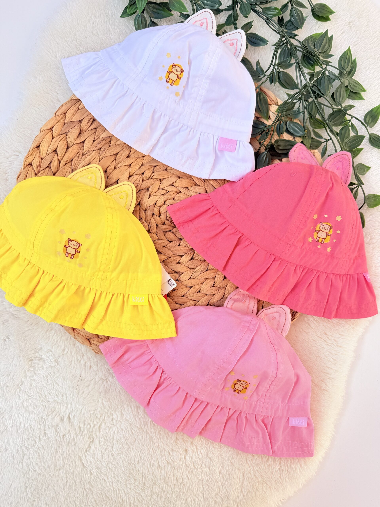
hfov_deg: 56.8
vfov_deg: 71.6
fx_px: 351
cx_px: 190
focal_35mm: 24
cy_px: 254
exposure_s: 1/1493
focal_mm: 6.76
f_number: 1.78
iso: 80
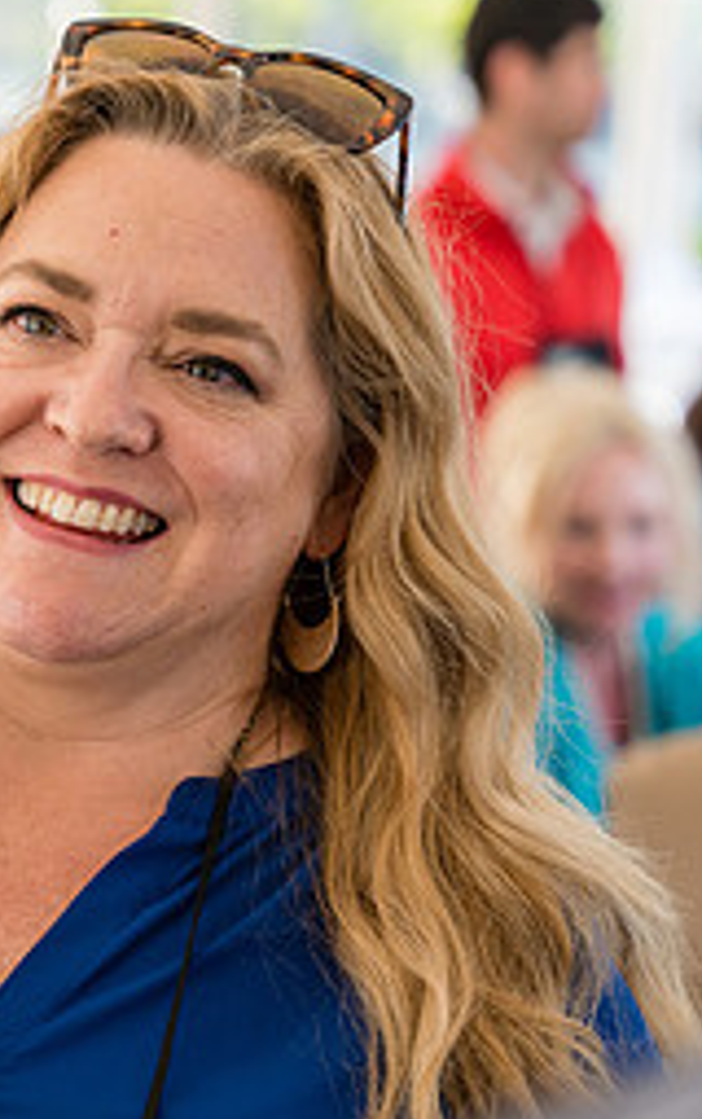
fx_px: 4945
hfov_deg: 8.0
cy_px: 643
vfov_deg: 12.9
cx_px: -136
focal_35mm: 162
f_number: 2.8
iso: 250
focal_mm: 70
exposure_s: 1/320
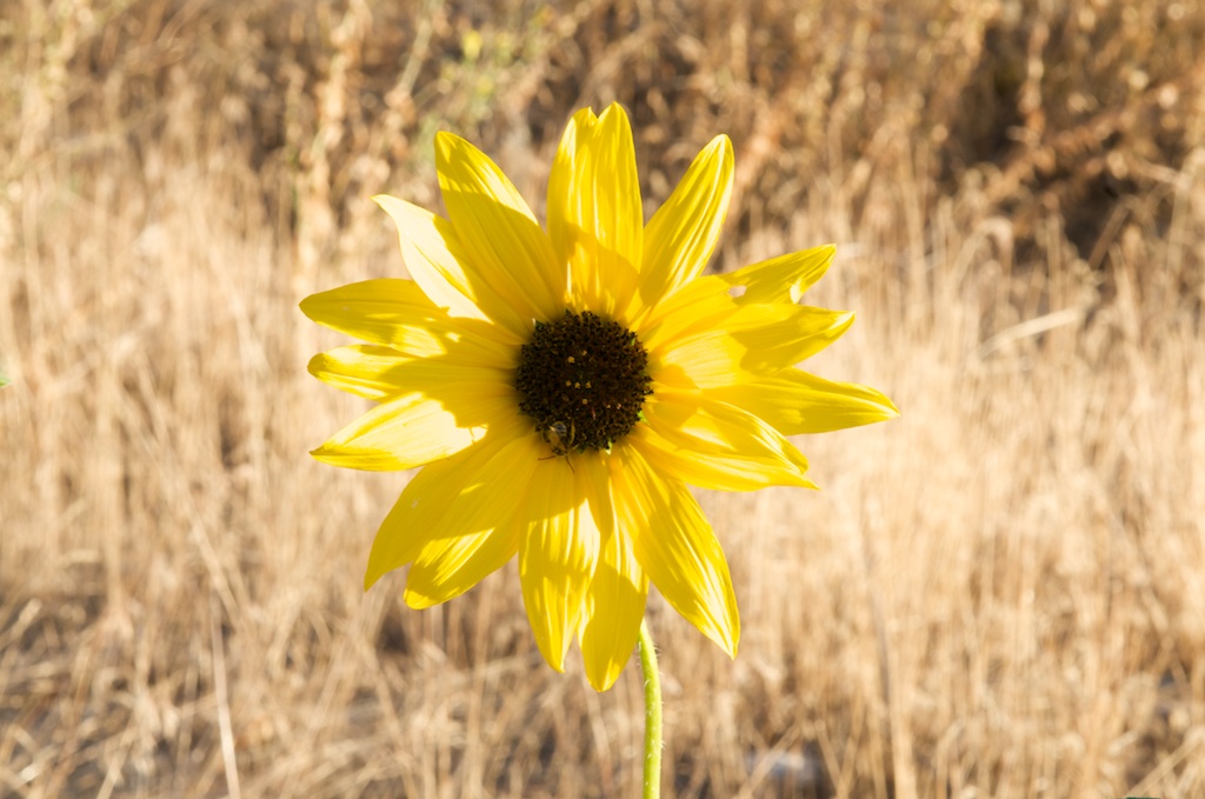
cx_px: 602
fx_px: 3509
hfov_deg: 19.5
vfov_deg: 13.0
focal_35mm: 105
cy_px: 400
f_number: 18
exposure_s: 1/15
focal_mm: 70
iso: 200
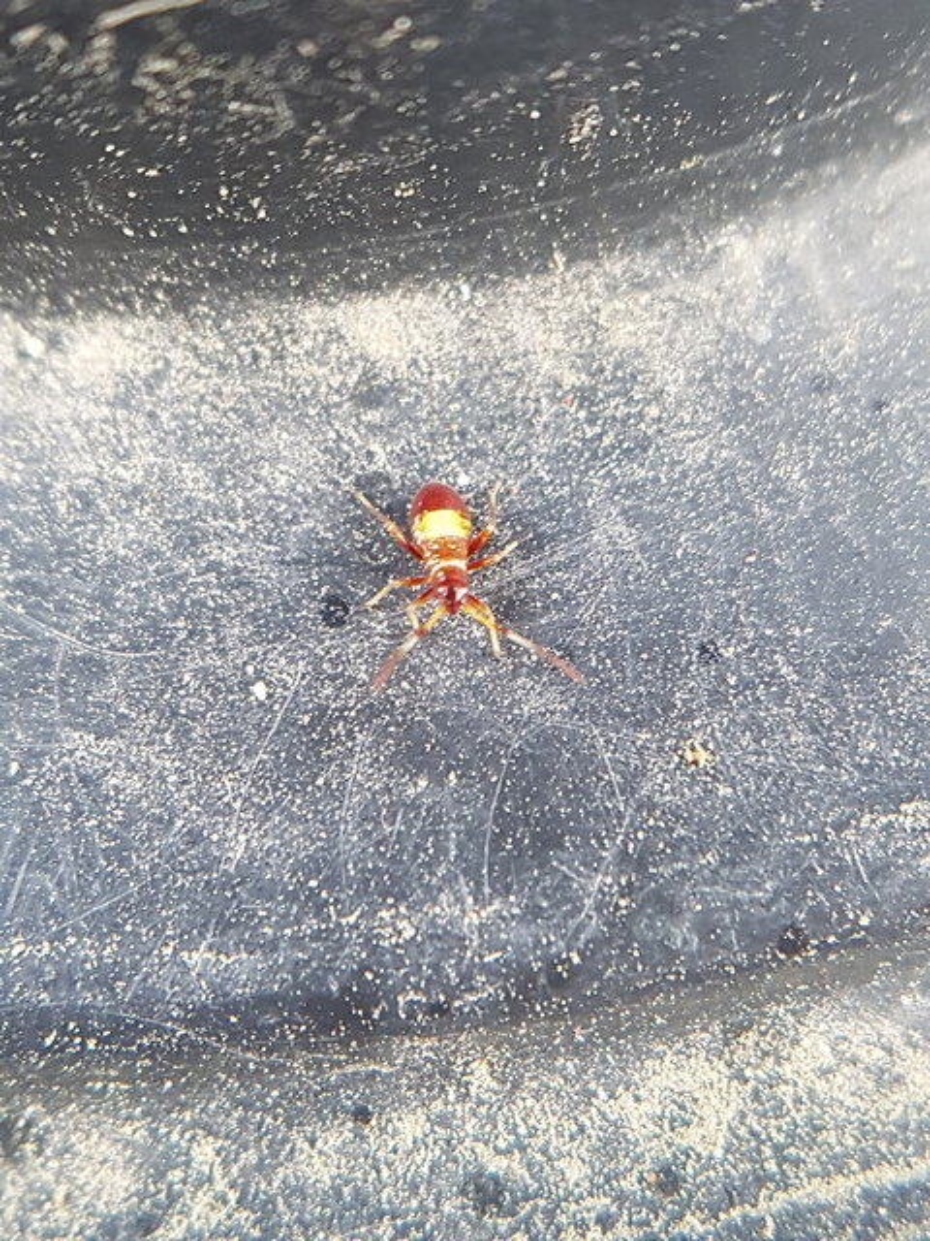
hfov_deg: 53.1
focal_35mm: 26
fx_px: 931
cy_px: 620
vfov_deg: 67.3
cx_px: 465
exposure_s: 1/25
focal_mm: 4.2
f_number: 1.7
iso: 160
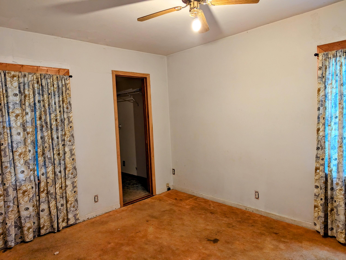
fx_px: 240
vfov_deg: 56.9
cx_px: 173
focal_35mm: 24
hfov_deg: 71.5
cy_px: 130
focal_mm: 6.81
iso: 476
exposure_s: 1/24
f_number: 1.85
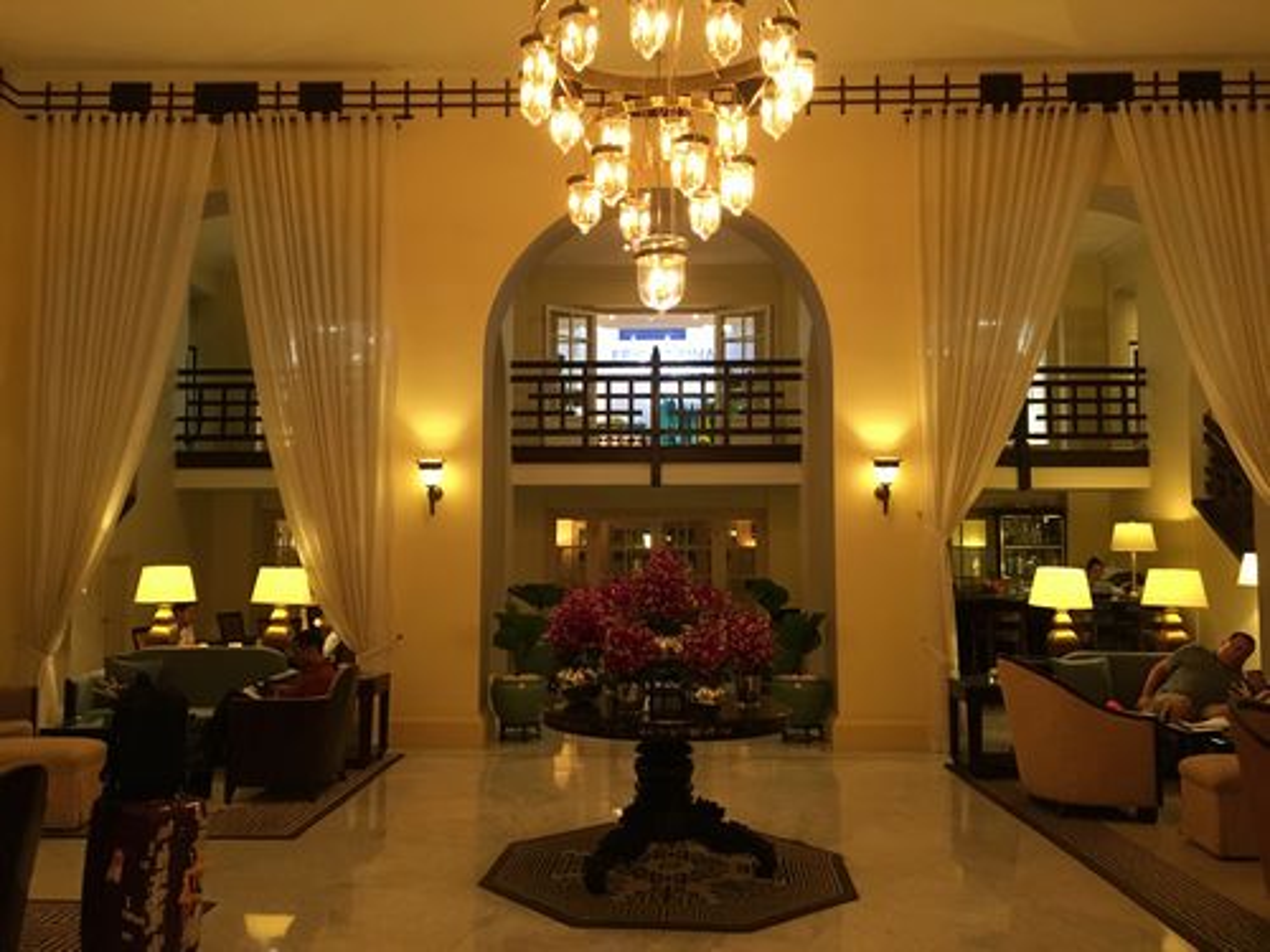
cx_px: 635
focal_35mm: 29
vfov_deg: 48.2
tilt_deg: +4.0
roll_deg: +0.3
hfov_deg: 61.7
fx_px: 1064
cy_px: 476
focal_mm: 4.15
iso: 200
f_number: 2.2
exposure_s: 1/25
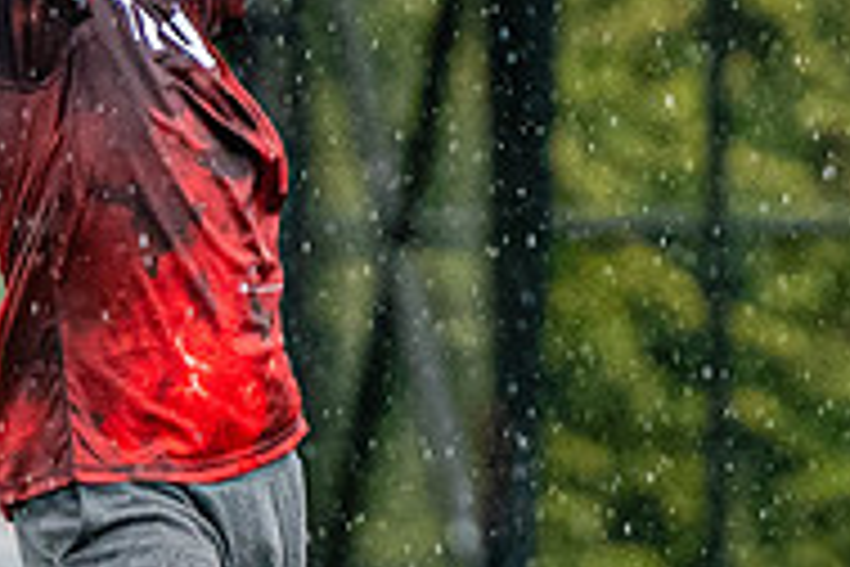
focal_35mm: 1685
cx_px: 72
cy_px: 225
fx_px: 39782
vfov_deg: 0.8
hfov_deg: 1.2
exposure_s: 1/1000
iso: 1600
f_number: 3.2
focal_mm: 200
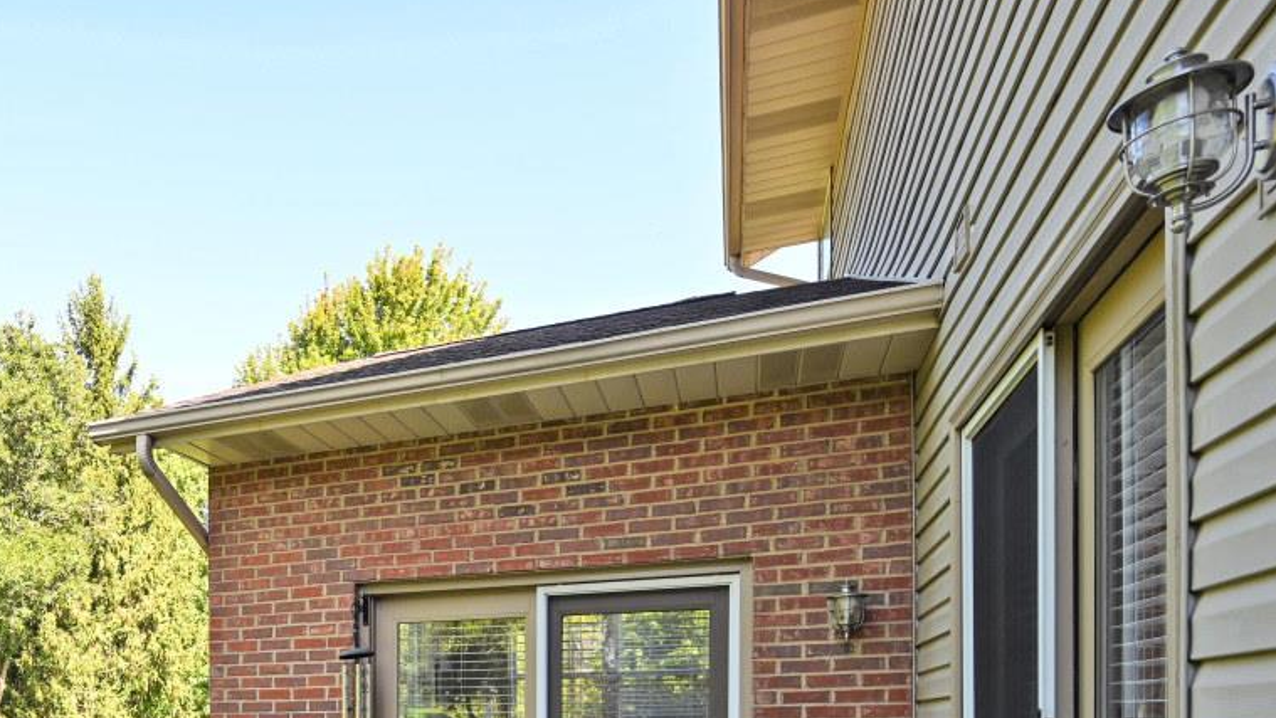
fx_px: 981
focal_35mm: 29
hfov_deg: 60.7
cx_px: 256
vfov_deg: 35.8
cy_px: 738
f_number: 4.5
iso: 200
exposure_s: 1/250
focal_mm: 14
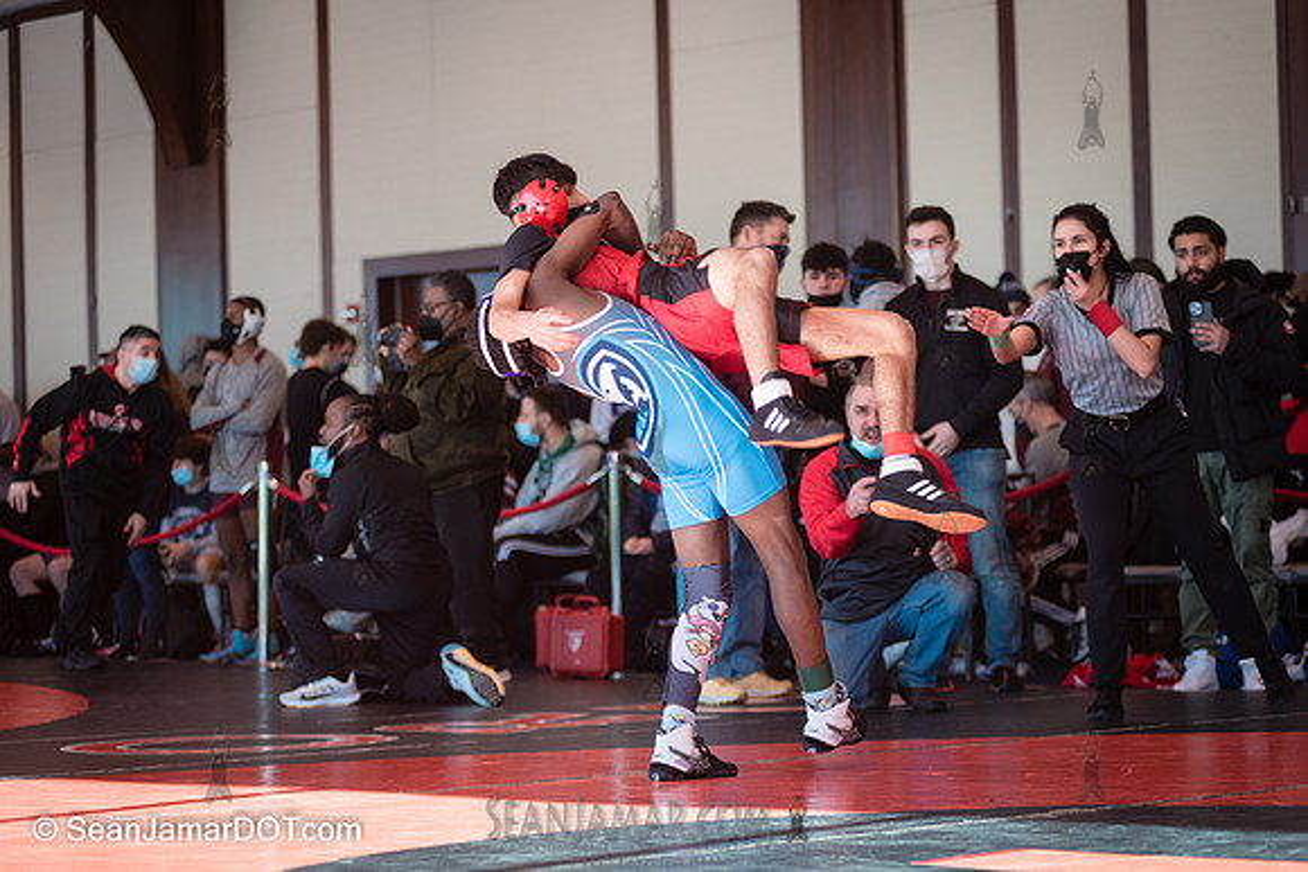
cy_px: 436
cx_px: 654
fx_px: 3634
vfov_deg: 13.7
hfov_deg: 20.4
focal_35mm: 100
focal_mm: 100
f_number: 3.5
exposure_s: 1/400
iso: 400
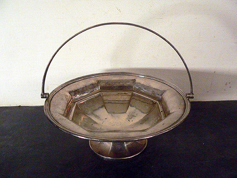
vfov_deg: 39.7
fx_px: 246
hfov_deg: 51.4
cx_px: 118
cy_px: 89
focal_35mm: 36
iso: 400
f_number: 2.8
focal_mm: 6
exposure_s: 1/20
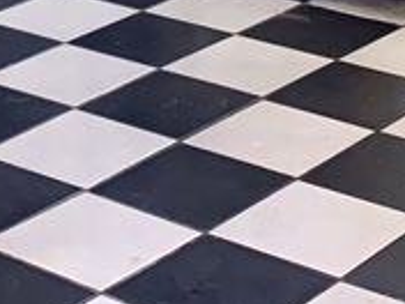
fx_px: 1732
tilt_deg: -1.5
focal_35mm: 148
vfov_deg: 9.0
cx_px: 92
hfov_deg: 13.3
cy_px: -440
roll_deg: +1.5
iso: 200
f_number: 1.8
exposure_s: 1/60
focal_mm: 4.25
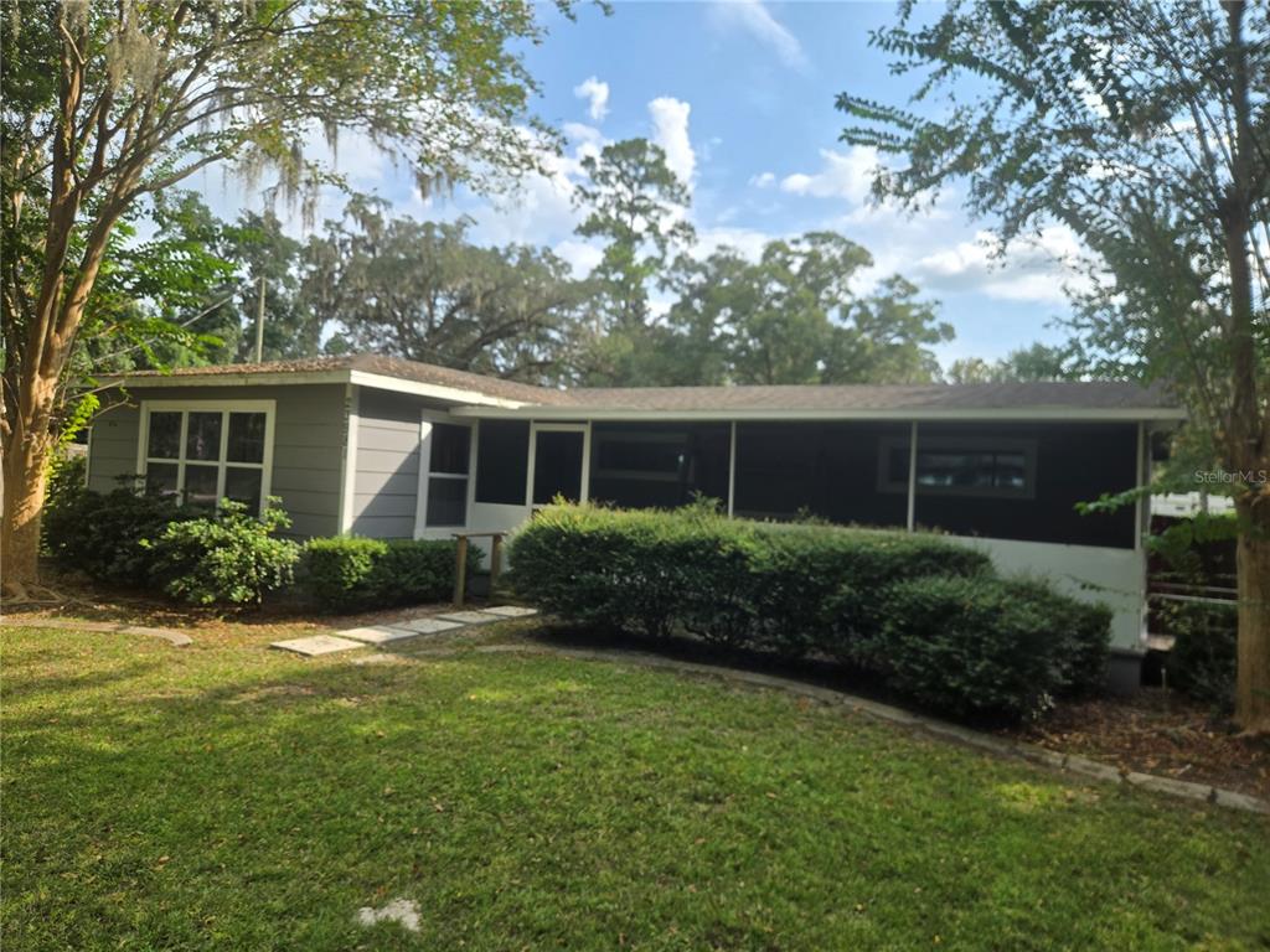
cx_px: 635
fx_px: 844
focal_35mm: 23
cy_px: 476
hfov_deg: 73.9
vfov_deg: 58.9
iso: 25
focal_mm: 5.4
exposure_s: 1/1391
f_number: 1.8
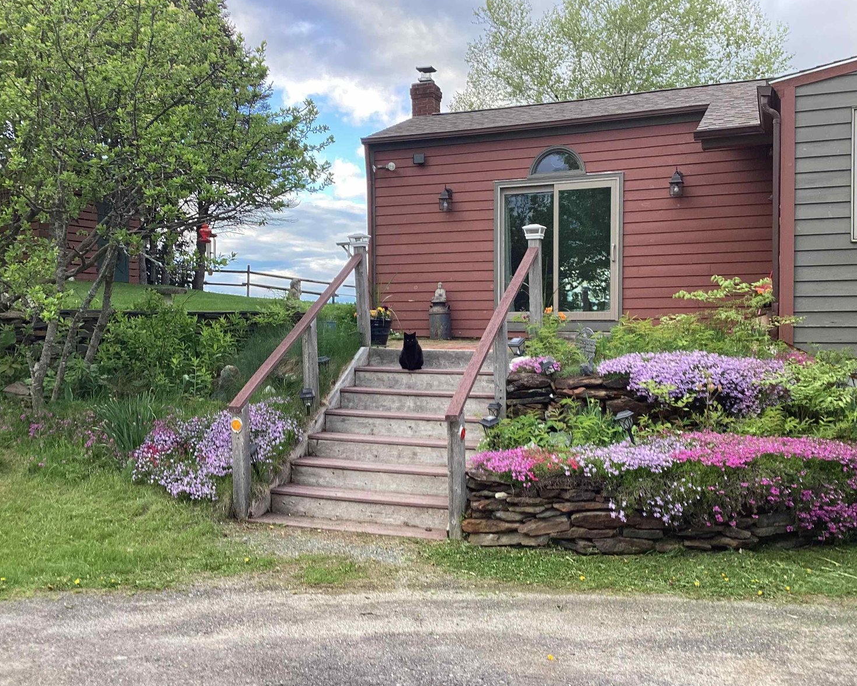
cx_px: 439
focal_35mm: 33
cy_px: 347
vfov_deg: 44.6
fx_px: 837
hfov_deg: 54.2
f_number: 2.4
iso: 40
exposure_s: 1/120
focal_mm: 3.3
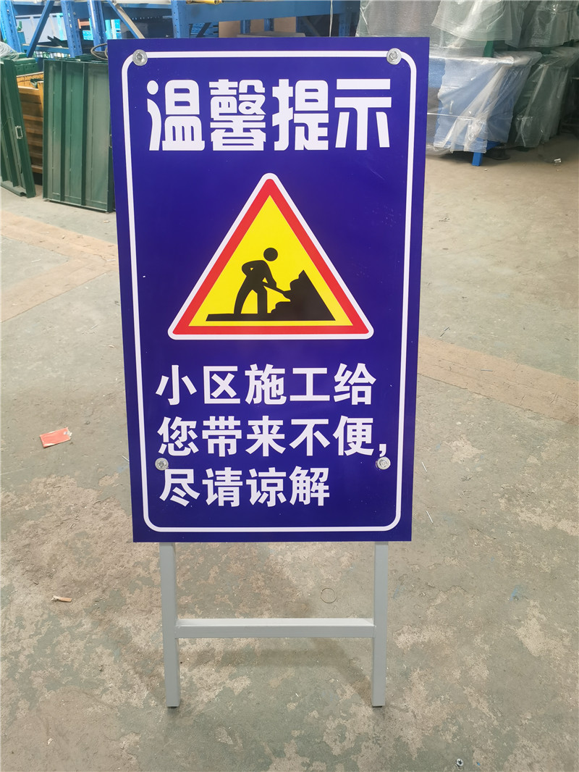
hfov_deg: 51.4
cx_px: 290
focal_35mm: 27
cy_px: 386
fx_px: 602
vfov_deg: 65.3
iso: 200
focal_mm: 5.56
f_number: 1.6
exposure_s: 1/50
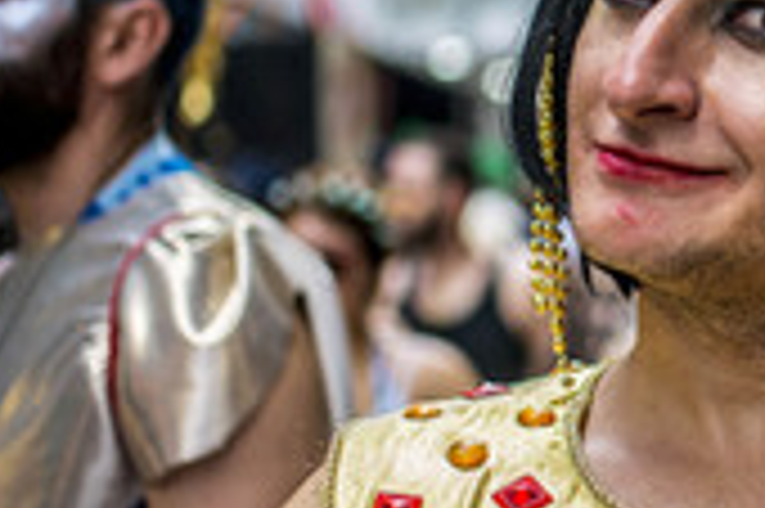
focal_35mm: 93
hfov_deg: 21.2
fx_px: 1974
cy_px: 180
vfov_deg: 14.7
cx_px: 767
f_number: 1.8
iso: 800
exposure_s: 1/500
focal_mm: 35
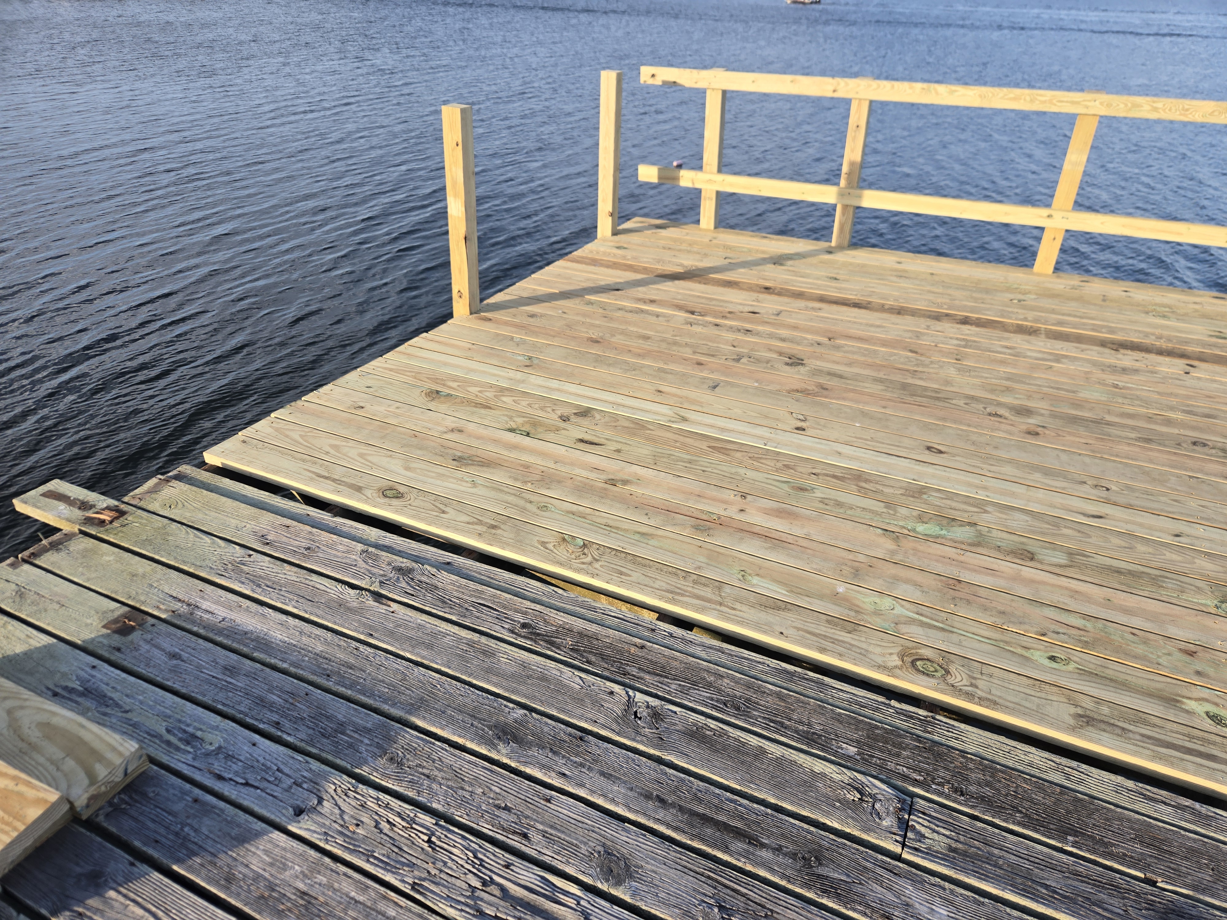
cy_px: 460
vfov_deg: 58.9
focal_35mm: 23
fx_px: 815
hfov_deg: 73.9
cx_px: 614
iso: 25
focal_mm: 5.4
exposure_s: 1/385
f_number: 1.8
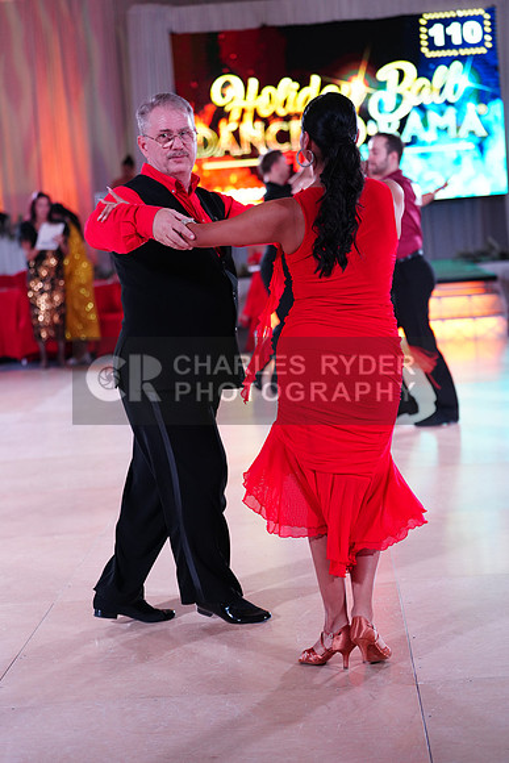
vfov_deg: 28.8
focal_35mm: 70
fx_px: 1484
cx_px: 254
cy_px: 382
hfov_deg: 19.5
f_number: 2.8
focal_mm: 70
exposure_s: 1/400
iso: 1600
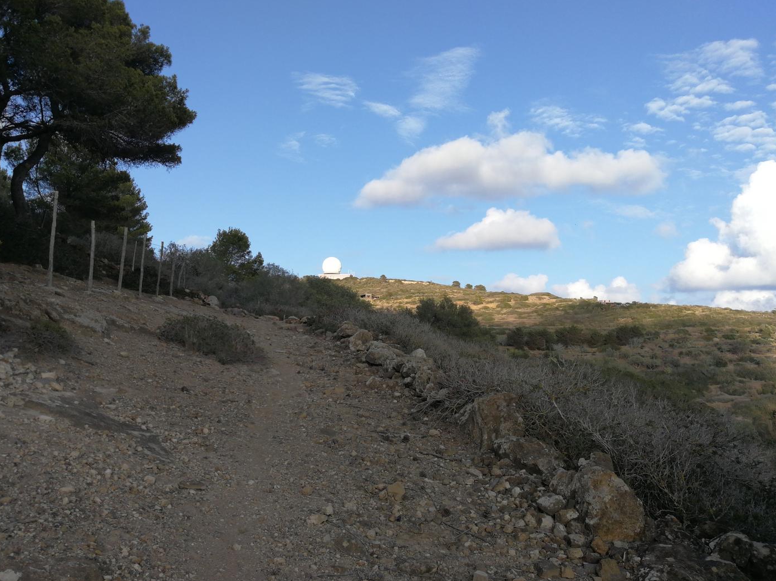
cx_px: 352
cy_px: 306
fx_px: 695
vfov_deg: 45.4
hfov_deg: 58.3
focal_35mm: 31
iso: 50
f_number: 1.8
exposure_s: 1/1217
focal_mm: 3.95
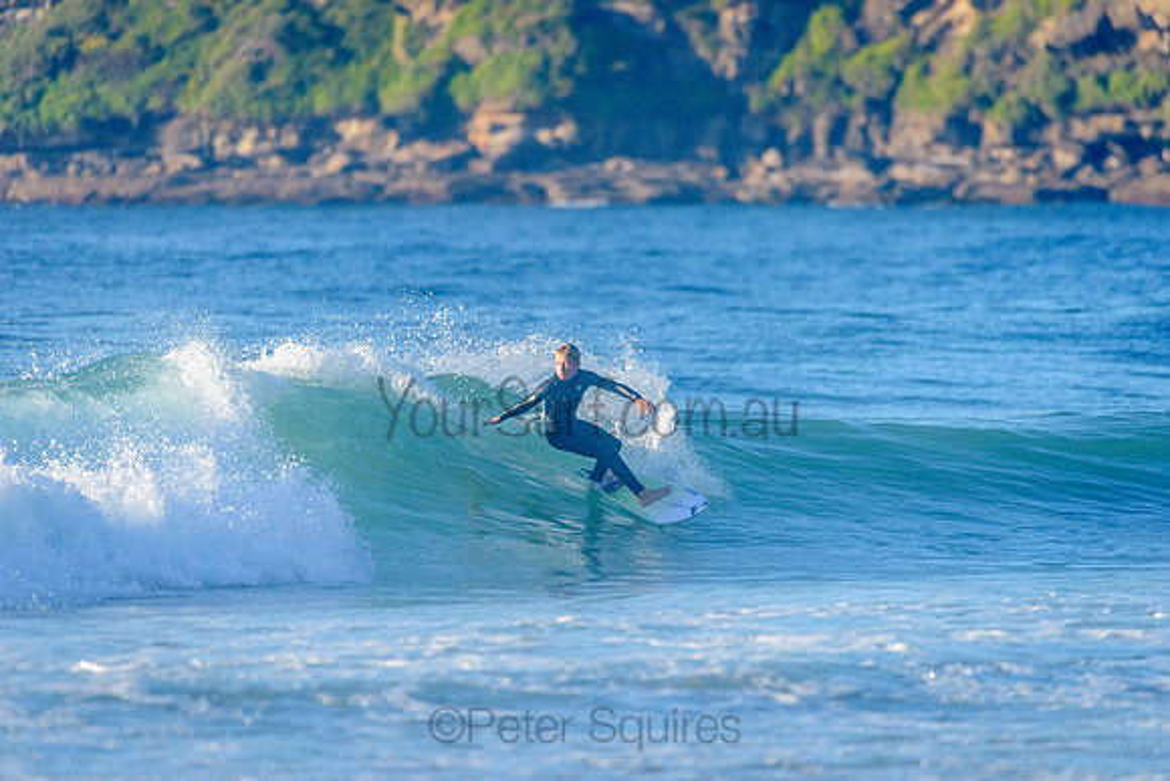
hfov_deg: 4.1
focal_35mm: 500
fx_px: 16259
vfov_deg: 2.8
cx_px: 585
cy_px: 390
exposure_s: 1/2000
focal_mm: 500
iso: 560
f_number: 5.6
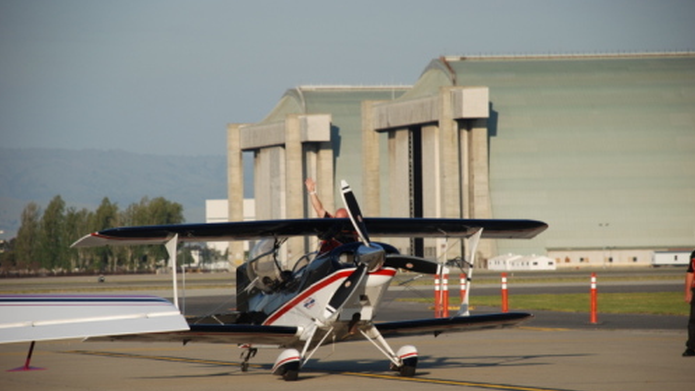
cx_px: 348
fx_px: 3642
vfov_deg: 6.2
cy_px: 229
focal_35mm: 198
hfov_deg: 10.9
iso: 140
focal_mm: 125
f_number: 5.6
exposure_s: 1/500
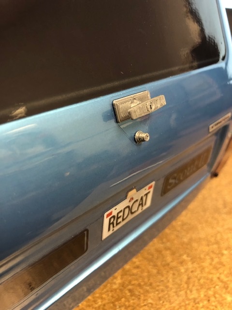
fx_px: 250
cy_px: 155
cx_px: 116
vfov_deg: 63.4
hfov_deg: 49.7
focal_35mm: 28
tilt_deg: -30.8
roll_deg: -3.7
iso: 80
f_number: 1.8
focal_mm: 4
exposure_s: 1/15
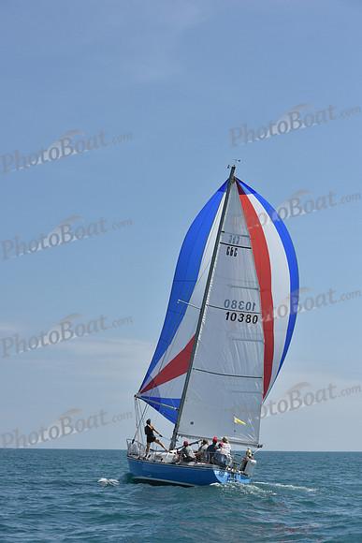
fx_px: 1055
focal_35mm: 70
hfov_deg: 19.5
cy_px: 272
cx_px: 181
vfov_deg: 28.8
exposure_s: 1/1250
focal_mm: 70
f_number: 9
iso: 250
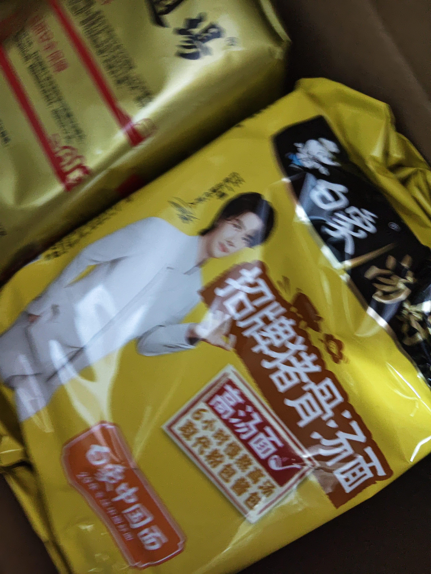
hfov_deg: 58.9
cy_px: 287
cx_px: 216
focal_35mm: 23
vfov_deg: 73.9
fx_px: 382
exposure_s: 1/20
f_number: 1.88
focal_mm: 5.56
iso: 1740
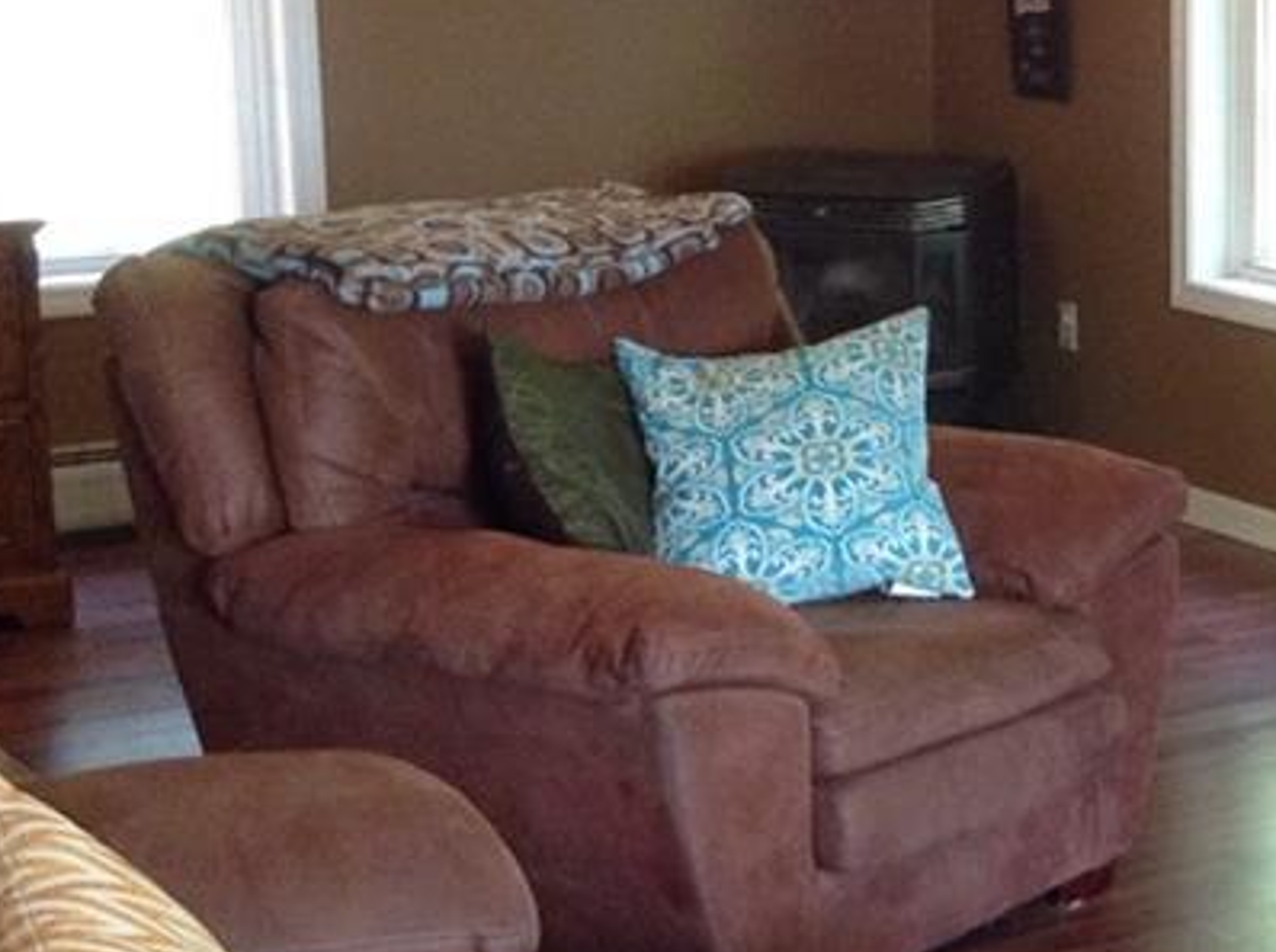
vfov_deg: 17.3
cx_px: 1363
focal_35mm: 85
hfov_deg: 22.0
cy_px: 417
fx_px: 3128
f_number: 2.4
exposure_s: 1/24
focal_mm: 3.3
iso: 125
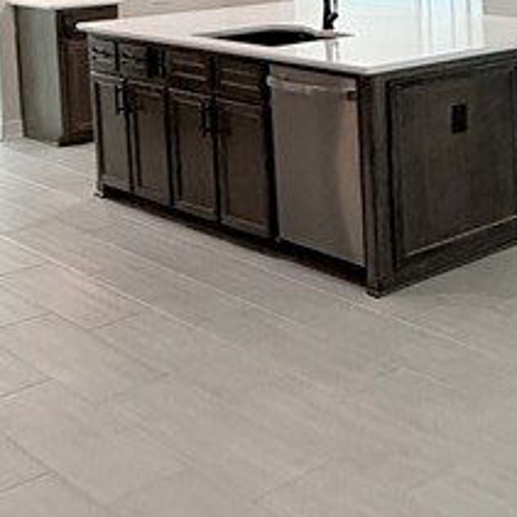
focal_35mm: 60
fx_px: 1014
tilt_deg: -3.8
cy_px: -22
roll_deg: -0.7
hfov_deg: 23.3
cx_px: 764
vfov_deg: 26.8
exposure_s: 1/120
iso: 200
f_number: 2.2
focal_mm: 2.22
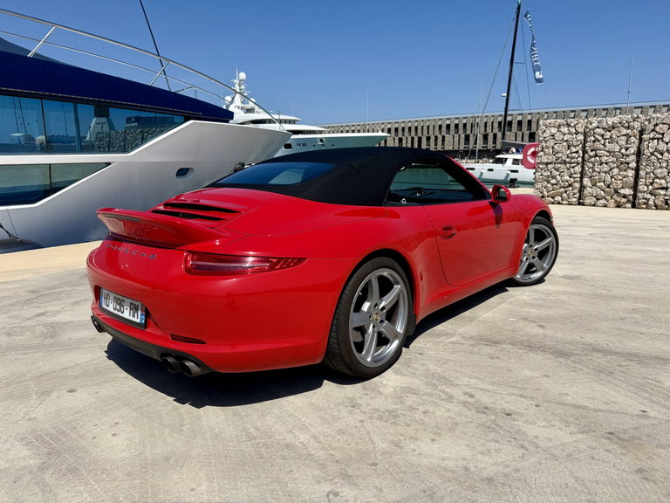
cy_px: 252
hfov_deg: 71.6
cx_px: 335
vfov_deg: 56.8
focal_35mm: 24
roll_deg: -1.1
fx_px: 465
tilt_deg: -13.1
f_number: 1.78
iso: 80
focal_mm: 6.76
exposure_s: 1/7353
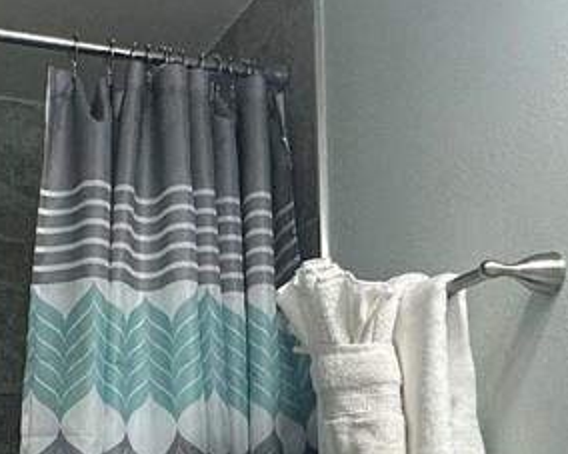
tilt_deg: +3.4
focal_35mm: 77
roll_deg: +2.2
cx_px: 262
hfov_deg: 24.8
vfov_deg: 19.0
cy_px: 522
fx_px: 1294
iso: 125
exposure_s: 1/120
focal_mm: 2.22
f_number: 2.2
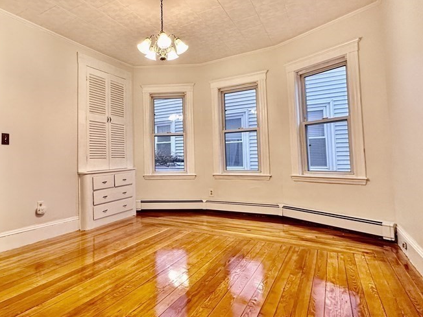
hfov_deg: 75.0
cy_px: 144
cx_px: 158
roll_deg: +1.2
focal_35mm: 22
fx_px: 269
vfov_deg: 61.0
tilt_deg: +3.2
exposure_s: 1/120
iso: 200
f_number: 2.2
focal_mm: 2.22
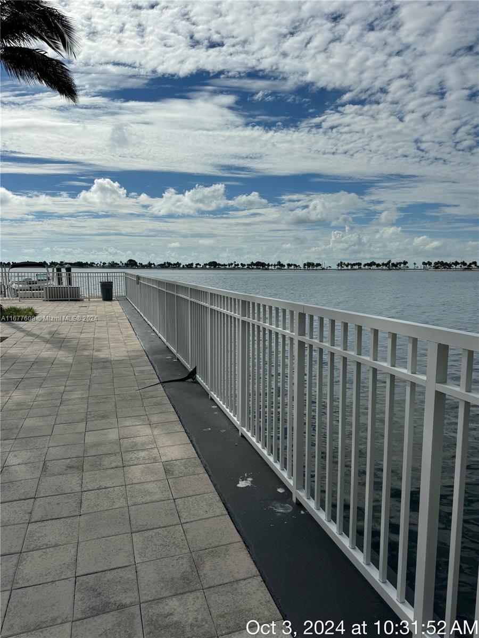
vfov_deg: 71.6
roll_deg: -0.9
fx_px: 443
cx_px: 240
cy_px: 319
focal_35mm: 24
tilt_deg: -6.7
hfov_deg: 56.8
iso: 100
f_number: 1.78
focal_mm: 6.76
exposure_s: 1/20000
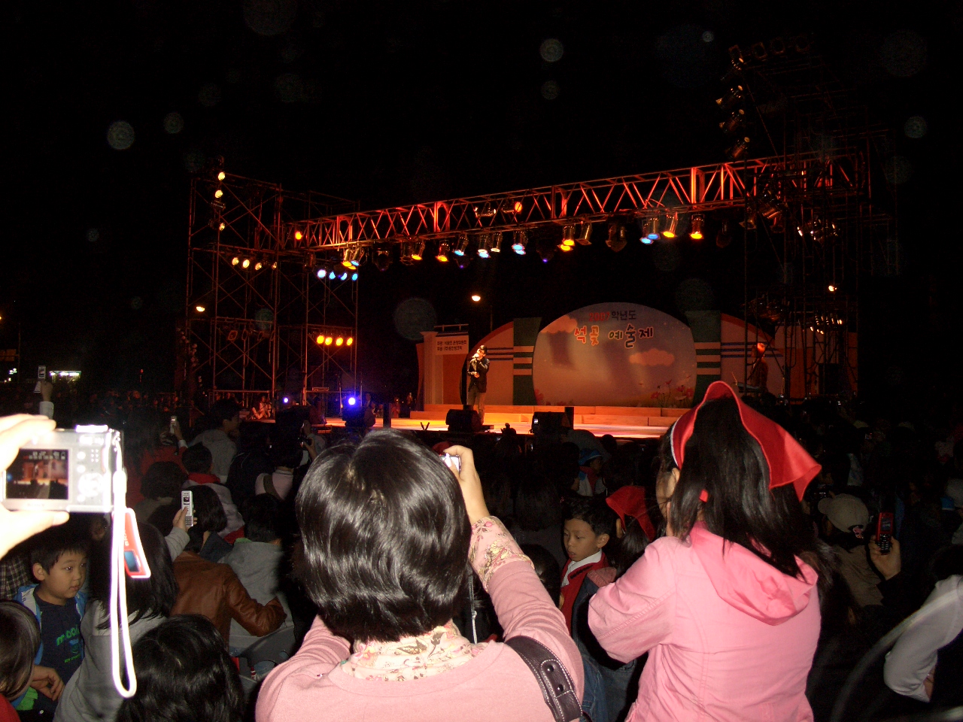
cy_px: 361
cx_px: 482
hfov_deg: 55.4
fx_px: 918
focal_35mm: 33
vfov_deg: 42.9
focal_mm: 7.1
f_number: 2.8
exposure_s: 1/60
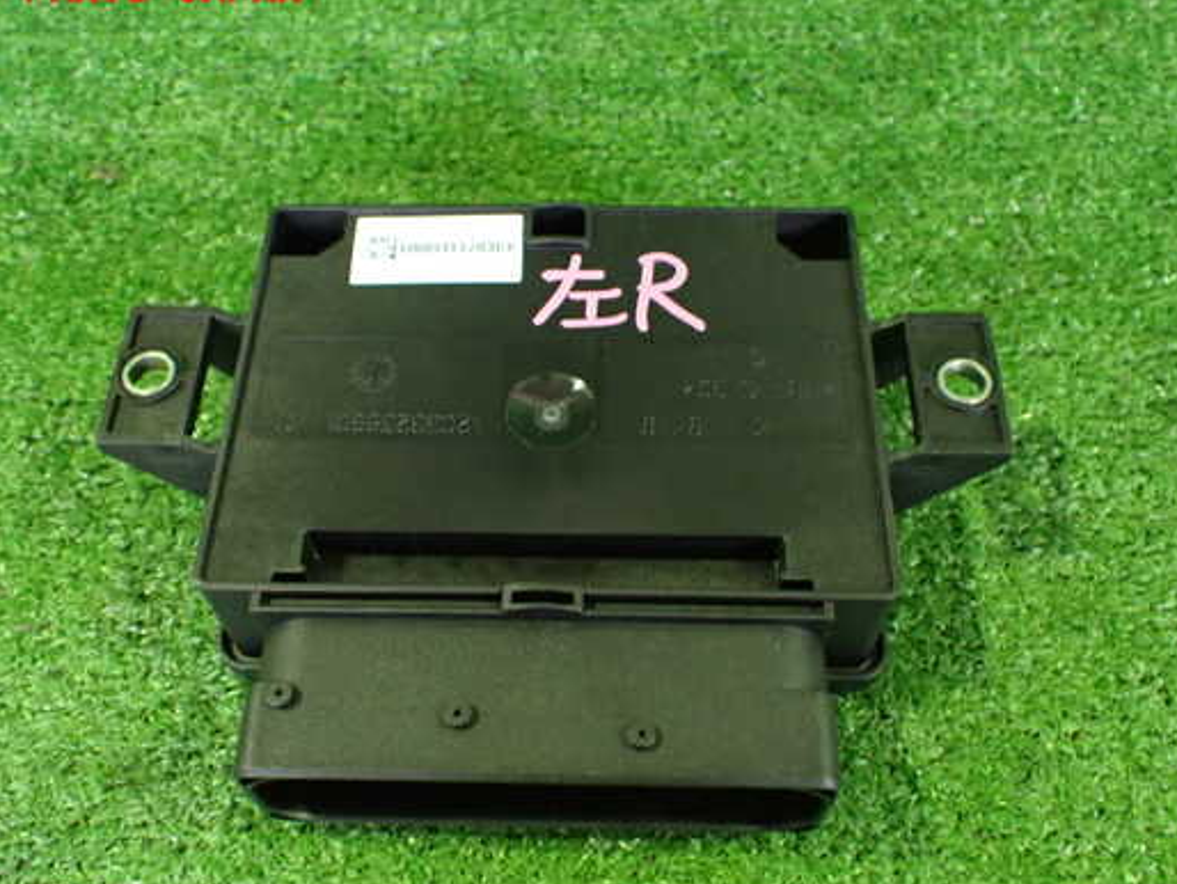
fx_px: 1191
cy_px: 474
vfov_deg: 40.7
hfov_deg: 52.6
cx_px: 572
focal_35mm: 35
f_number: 2.3
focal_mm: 5.4
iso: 1000
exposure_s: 1/30
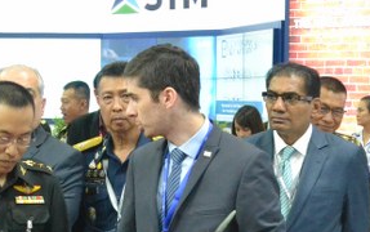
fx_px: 1100
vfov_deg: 11.9
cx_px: 209
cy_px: 222
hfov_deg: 19.1
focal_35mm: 109
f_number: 5.6
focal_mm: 32
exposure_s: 1/80
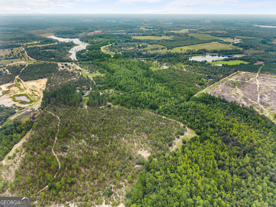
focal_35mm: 24
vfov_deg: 56.8
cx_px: 138
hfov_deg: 71.6
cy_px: 104
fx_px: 191
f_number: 1.8
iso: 100
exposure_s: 1/400
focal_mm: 8.67
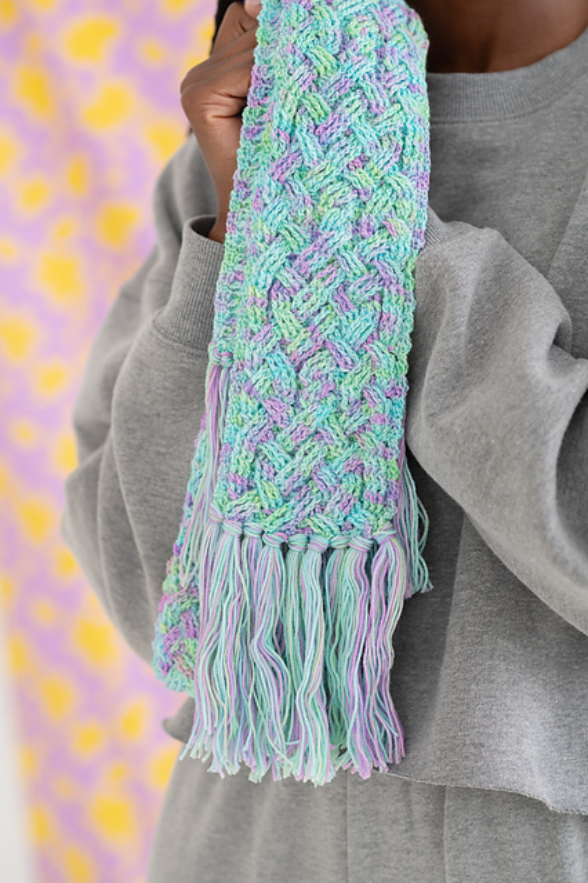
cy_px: 442
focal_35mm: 85
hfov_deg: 16.1
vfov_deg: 23.9
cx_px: 294
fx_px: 2085
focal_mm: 85
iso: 500
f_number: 3.5
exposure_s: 1/160
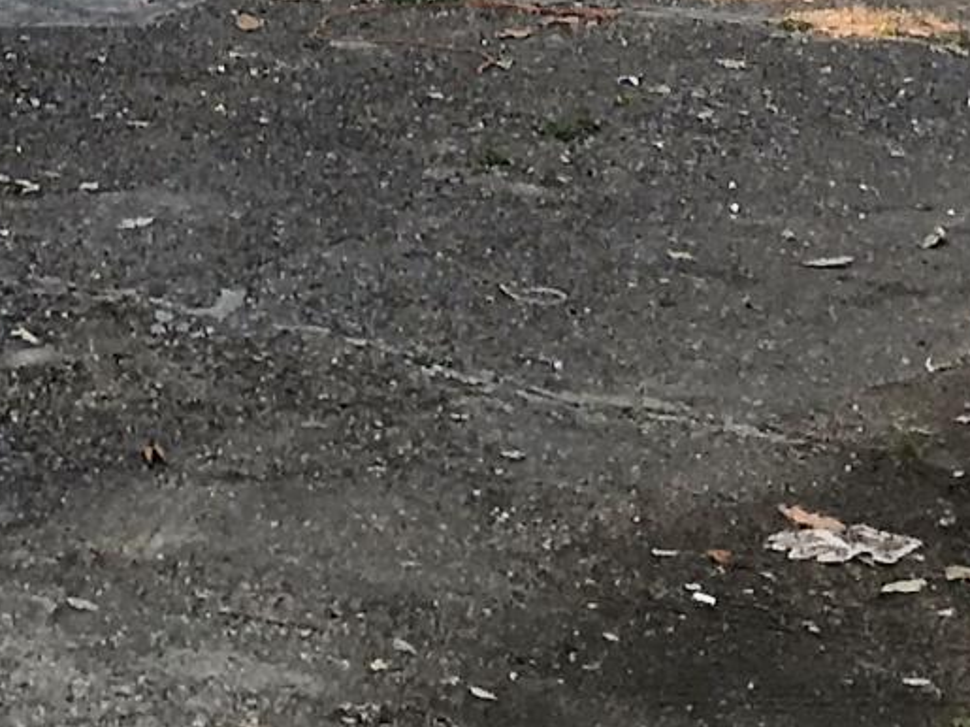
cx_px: -369
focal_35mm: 169
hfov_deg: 11.3
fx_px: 4735
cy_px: -1158
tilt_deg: +6.0
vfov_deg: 8.0
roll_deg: +0.8
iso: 25
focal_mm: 4.15
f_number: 2.2
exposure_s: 1/120
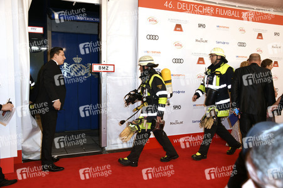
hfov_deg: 58.8
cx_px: 142
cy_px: 94
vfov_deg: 41.1
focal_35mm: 32
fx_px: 251
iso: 250
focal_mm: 32
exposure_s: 1/160
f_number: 6.3
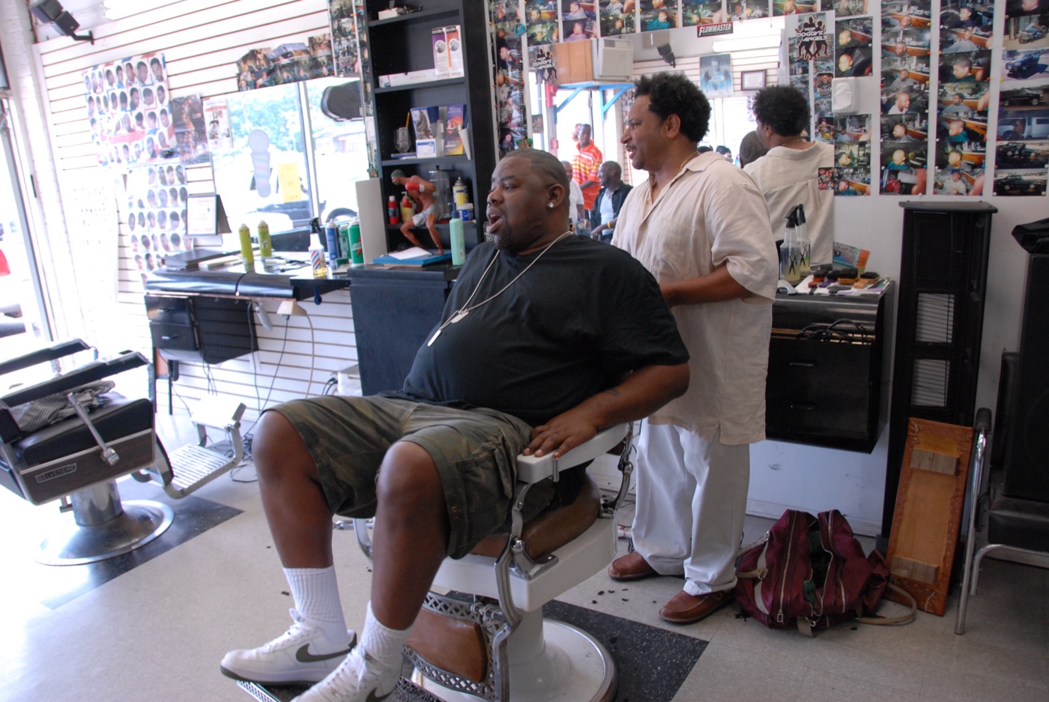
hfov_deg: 67.3
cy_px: 351
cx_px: 524
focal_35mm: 27
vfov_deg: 48.0
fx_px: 788
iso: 400
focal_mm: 18
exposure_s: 1/80
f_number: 4.5
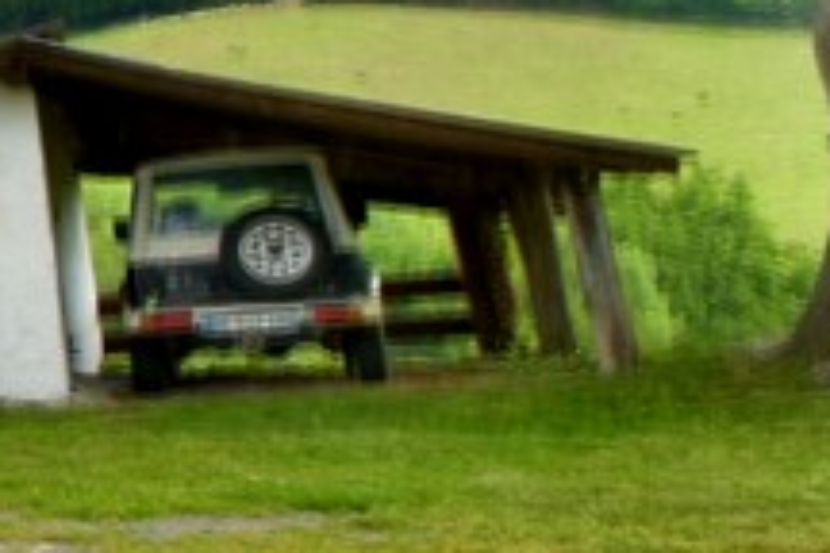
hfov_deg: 12.7
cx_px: -1418
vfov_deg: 13.5
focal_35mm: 100
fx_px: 2305
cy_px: -23
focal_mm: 10
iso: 100
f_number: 10
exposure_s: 1/40
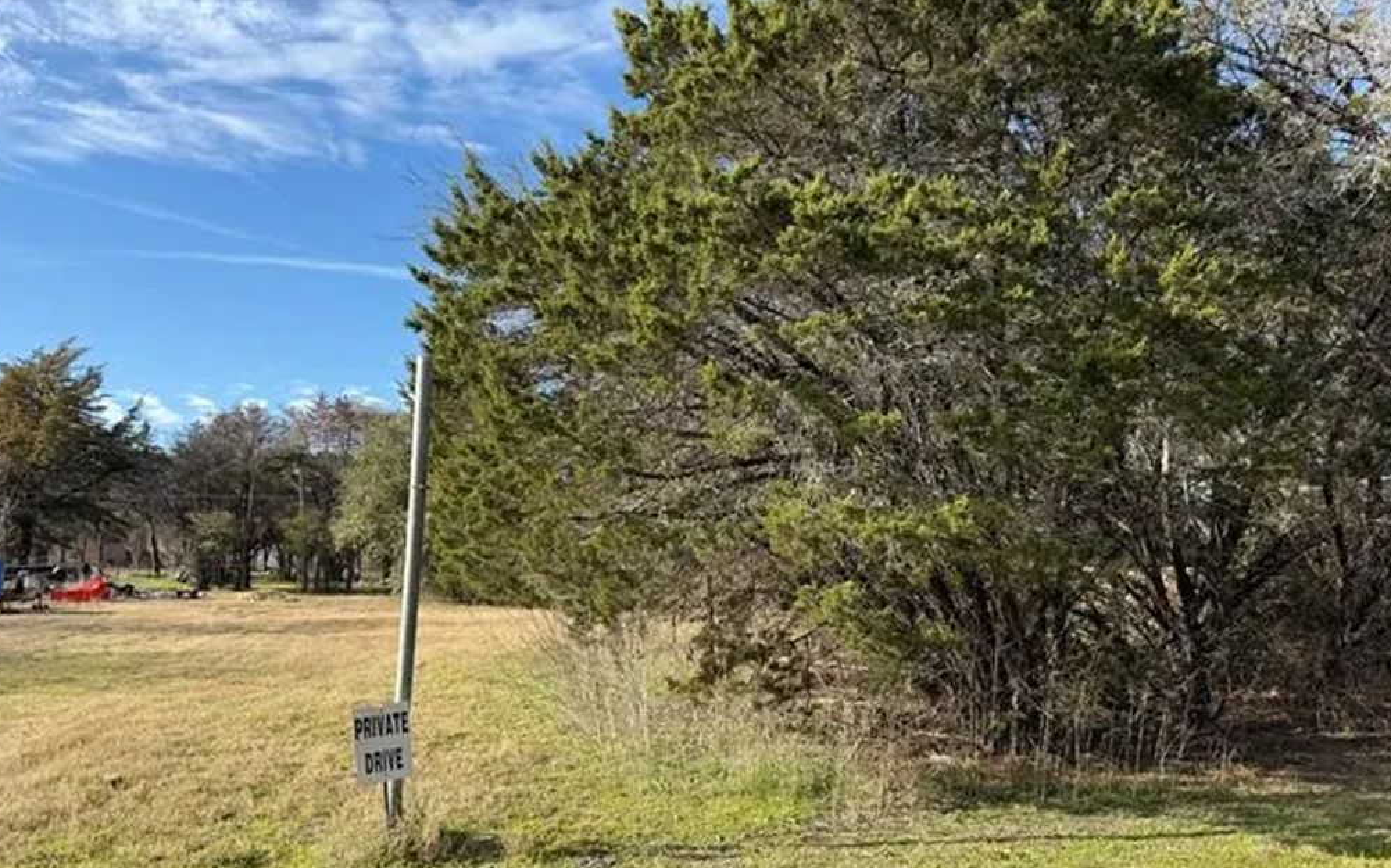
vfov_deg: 47.3
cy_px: 527
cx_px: 690
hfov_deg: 70.4
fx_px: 986
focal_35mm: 26
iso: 80
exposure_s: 1/2000
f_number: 1.78
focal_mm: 6.76
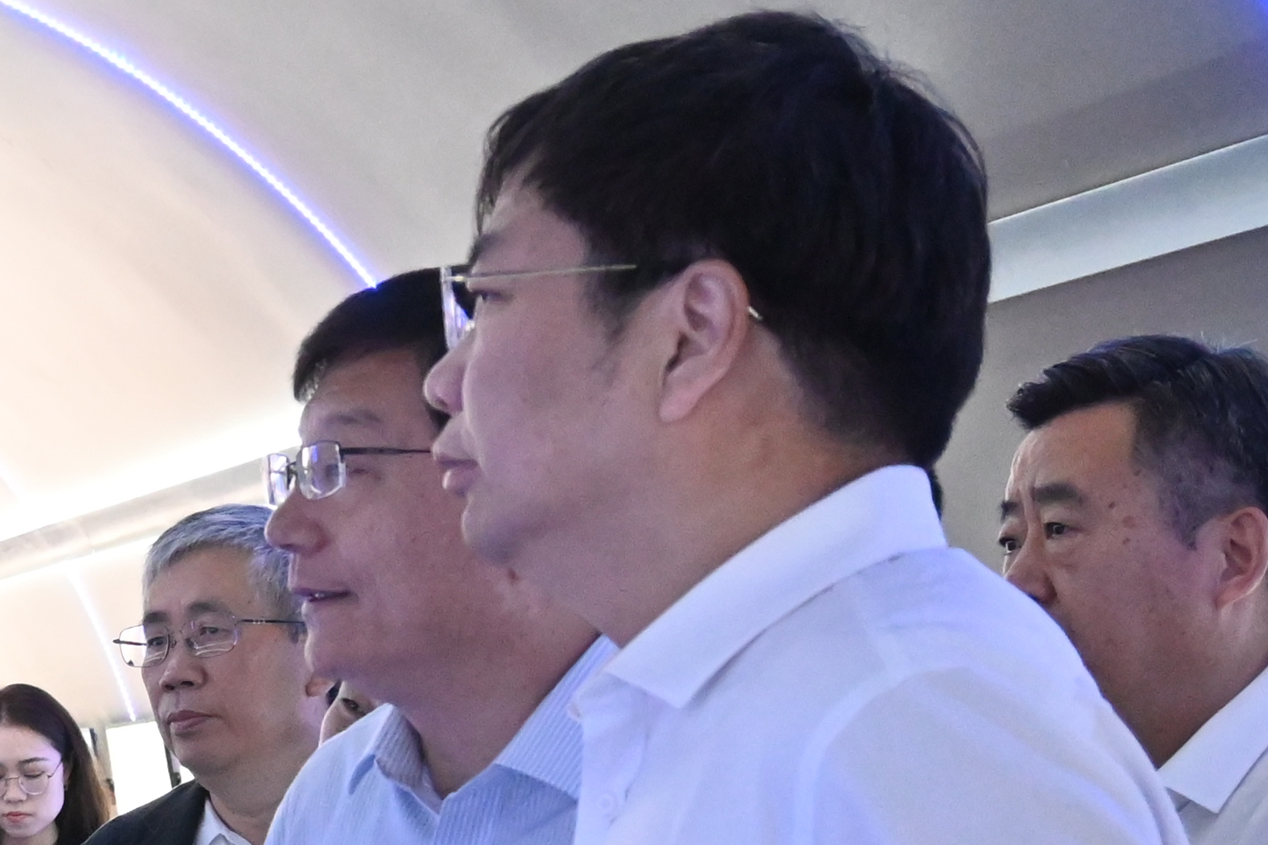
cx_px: -526
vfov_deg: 10.7
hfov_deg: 15.1
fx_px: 4473
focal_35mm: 127
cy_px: 904
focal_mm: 24
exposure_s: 1/125
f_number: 4.2
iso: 3200
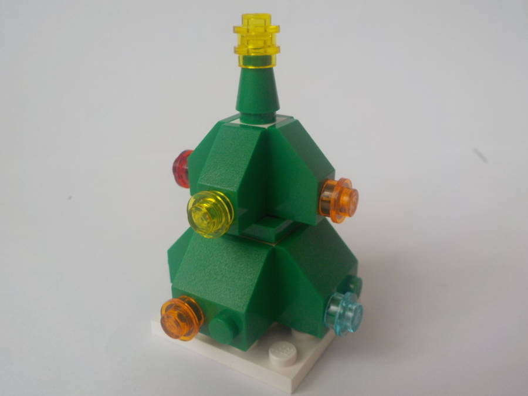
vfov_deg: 46.8
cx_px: 264
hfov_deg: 60.0
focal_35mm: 30
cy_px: 198
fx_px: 458
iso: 160
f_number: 3.3
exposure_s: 1/30
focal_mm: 4.1
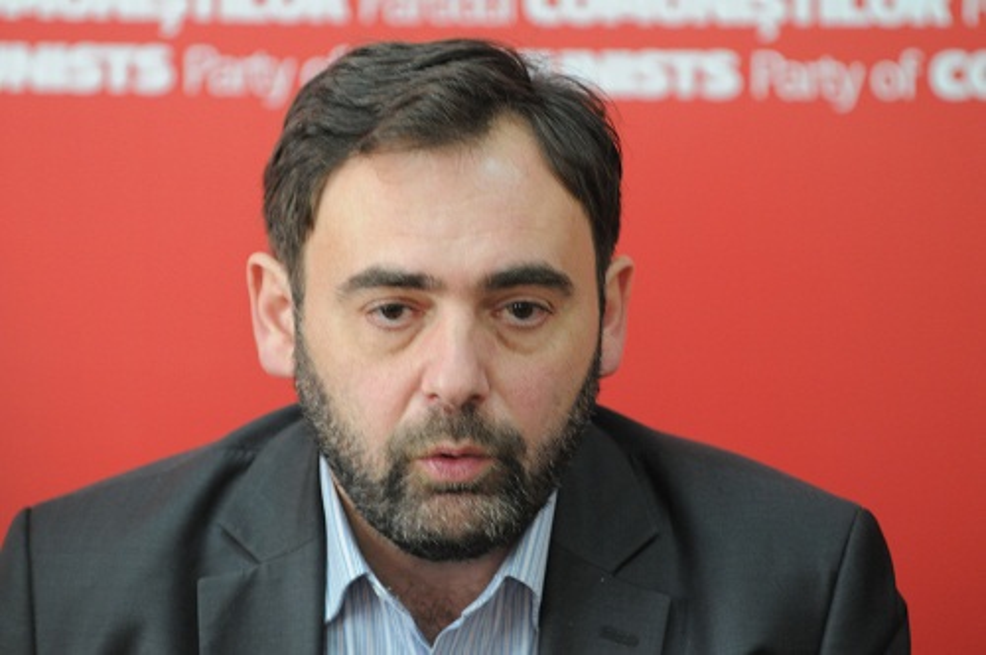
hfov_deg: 6.9
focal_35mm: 300
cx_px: 493
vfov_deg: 4.6
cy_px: 328
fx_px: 8206
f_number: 3.5
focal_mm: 200
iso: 1000
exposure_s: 1/60
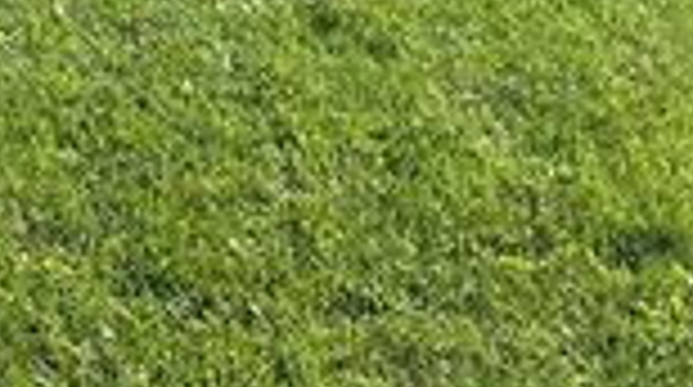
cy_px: -389
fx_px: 2256
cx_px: 104
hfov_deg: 17.3
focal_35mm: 123
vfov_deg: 9.2
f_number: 1.6
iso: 50
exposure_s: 1/2632
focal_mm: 5.1
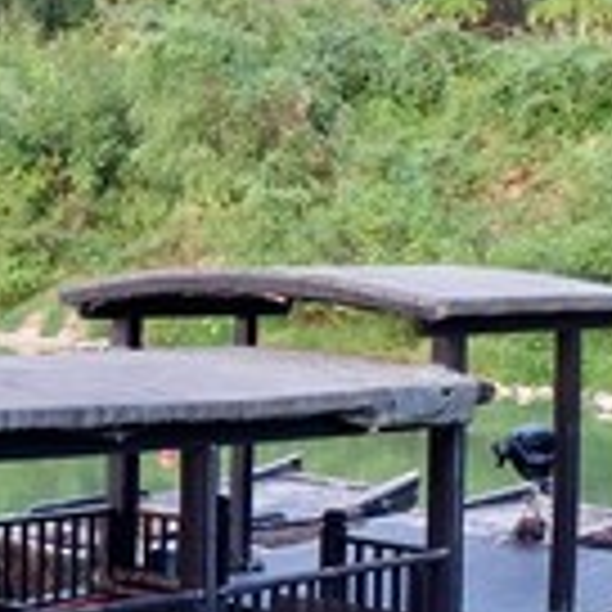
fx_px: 2020
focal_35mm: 101
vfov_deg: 17.2
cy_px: 328
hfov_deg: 16.6
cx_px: -104
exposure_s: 1/150
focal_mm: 18
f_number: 3.6
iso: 400
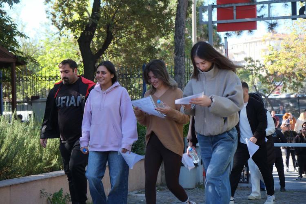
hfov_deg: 24.5
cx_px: 153
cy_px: 102
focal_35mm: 83
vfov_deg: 16.5
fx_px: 705
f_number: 4
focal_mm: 55
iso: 400
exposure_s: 1/250
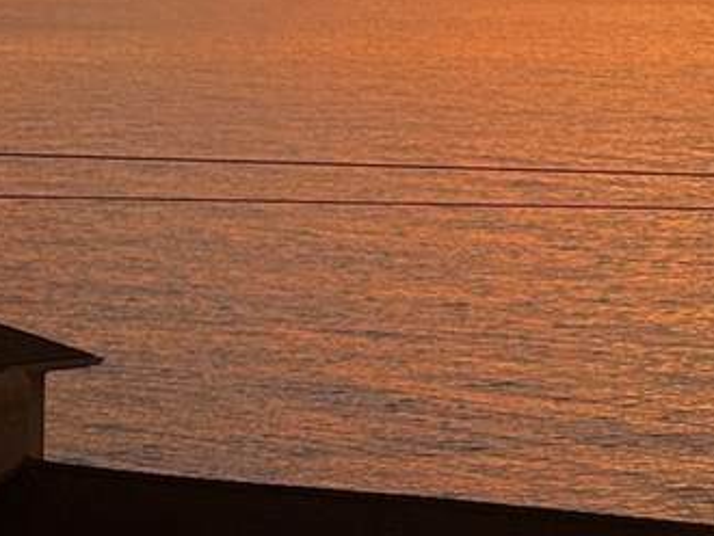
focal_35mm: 186
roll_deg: -0.1
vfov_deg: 7.8
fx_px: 3839
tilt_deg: +4.2
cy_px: -396
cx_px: 333
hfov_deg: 10.6
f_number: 1.78
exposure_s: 1/523
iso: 64
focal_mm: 6.76
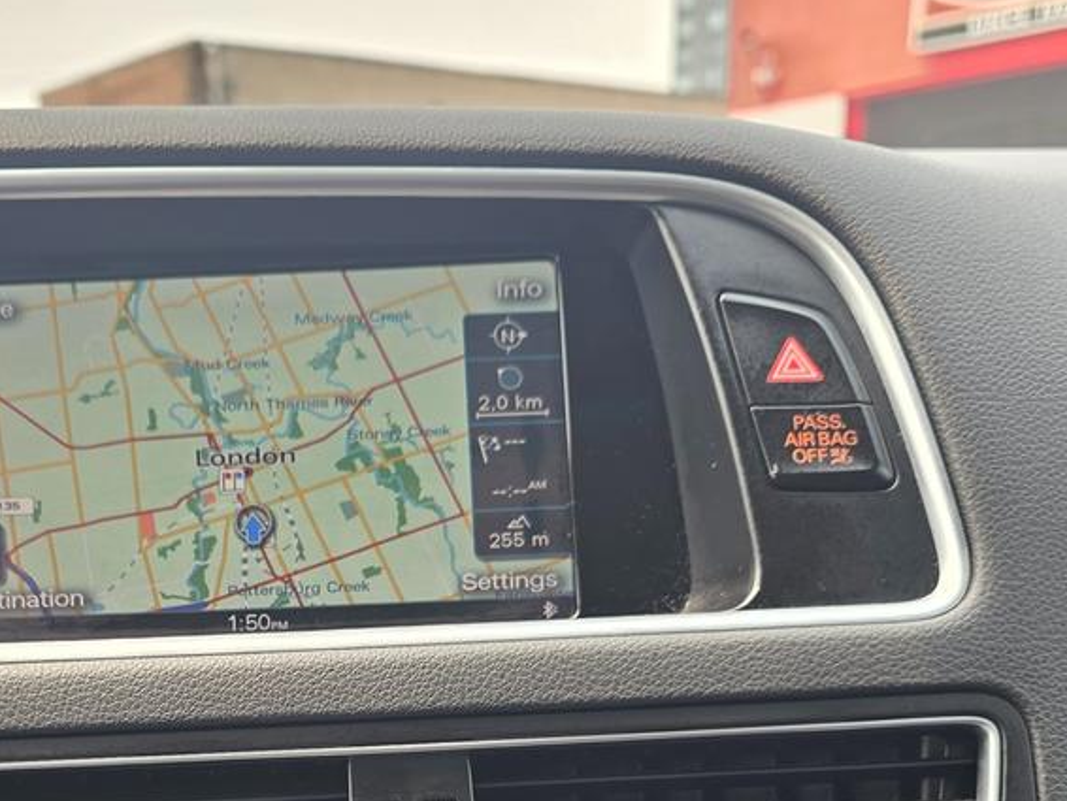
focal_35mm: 52
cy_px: 895
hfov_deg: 36.1
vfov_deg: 25.8
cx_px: 283
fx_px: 1604
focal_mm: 6.3
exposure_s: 1/120
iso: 25
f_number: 1.7
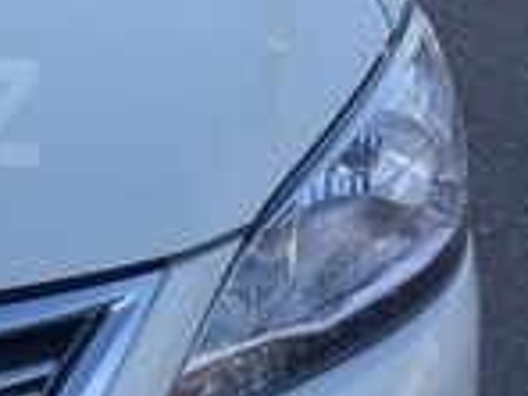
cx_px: -325
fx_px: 1968
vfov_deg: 11.5
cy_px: 112
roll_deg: -2.3
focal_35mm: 129
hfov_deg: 14.1
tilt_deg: -22.9
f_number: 2.2
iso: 32
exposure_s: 1/638
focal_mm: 4.15
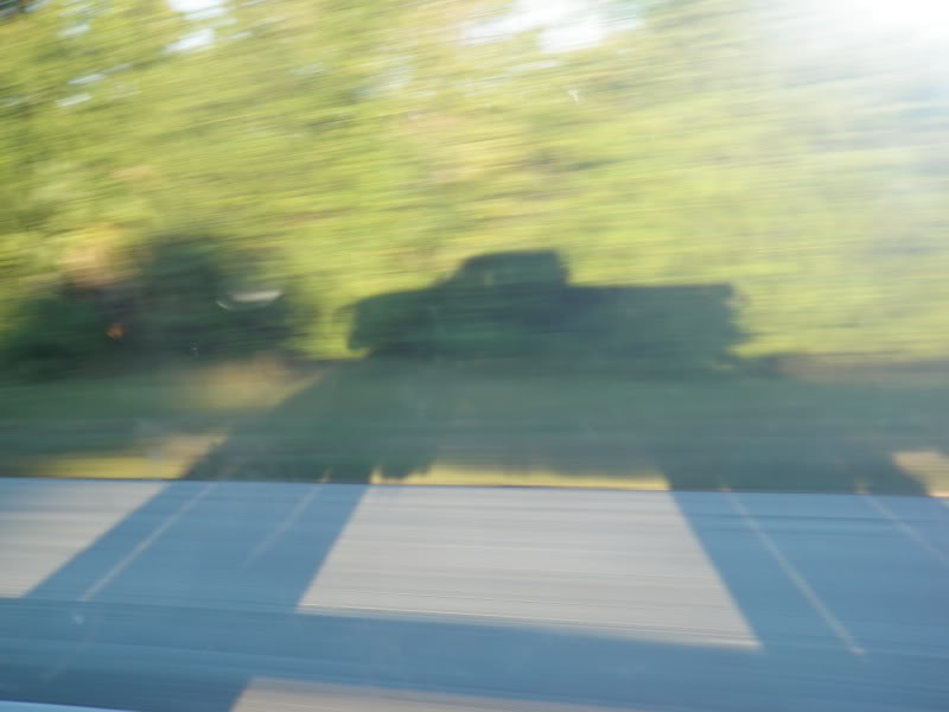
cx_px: 474
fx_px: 987
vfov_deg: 39.7
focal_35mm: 36
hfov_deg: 51.4
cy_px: 356
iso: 80
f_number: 4.1
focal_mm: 6.53
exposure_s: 1/40
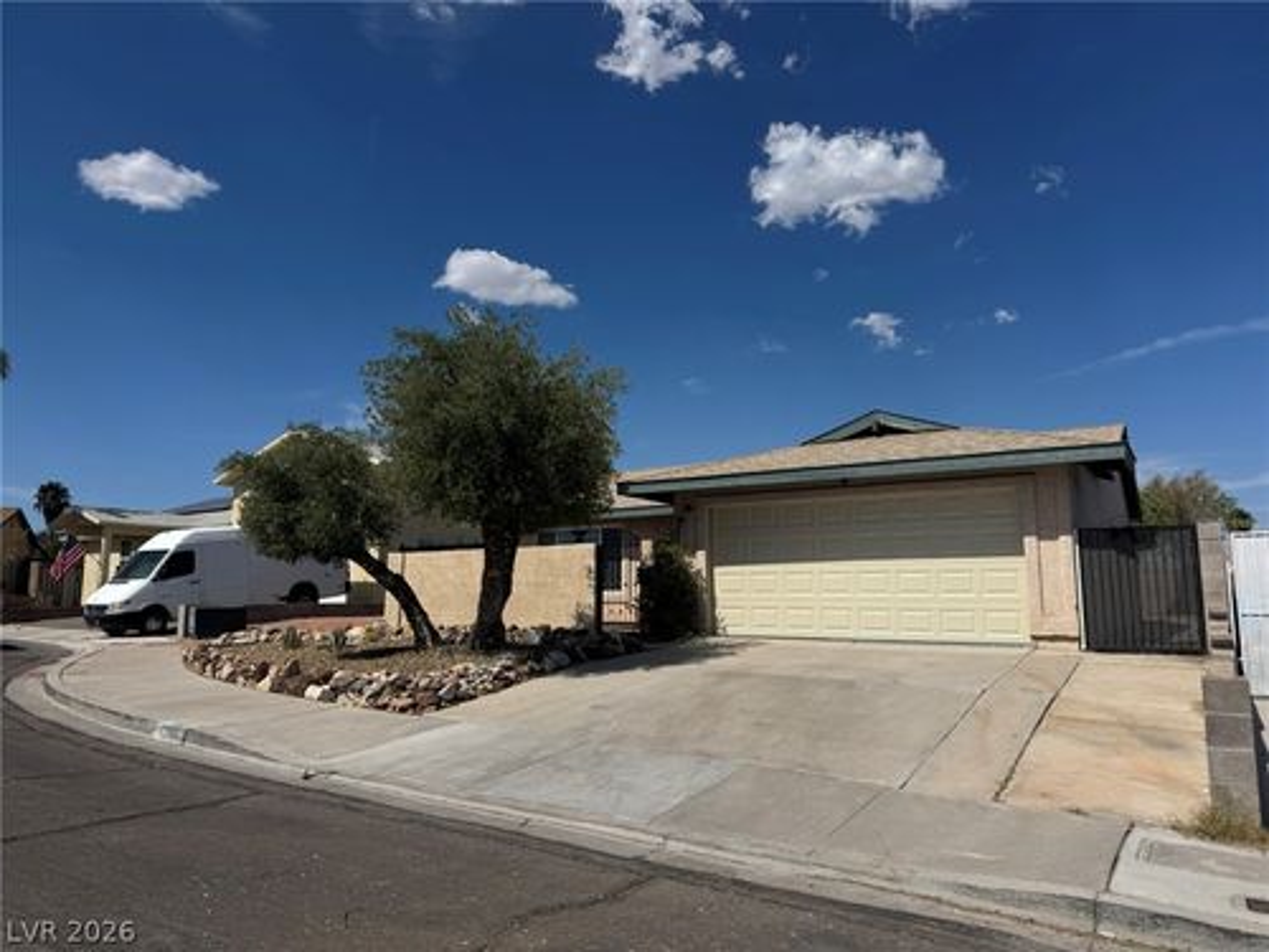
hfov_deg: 71.6
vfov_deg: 56.8
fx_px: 880
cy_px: 476
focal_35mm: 24
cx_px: 634
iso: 80
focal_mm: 6.76
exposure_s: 1/9009
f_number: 1.78
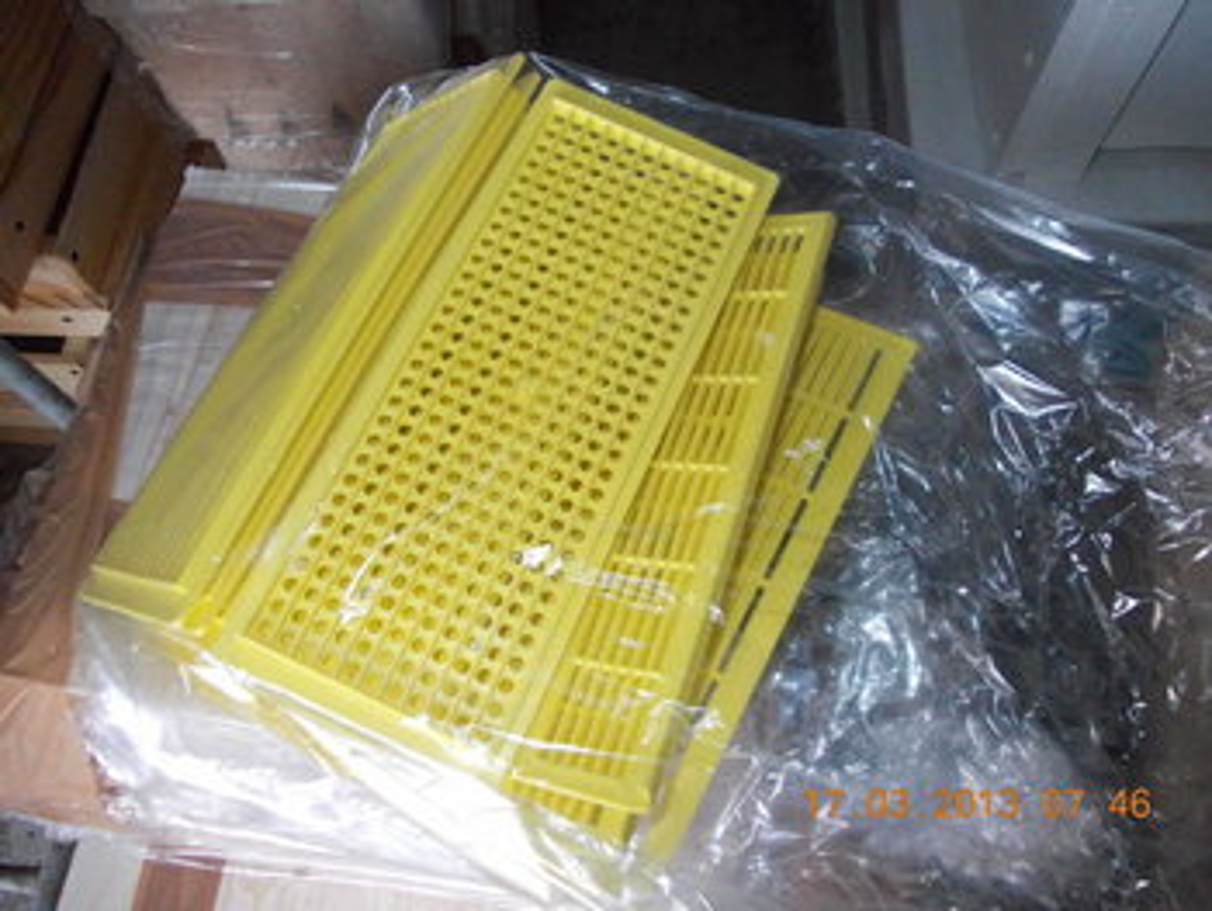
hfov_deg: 63.4
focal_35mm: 28
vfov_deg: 49.8
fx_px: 981
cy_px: 456
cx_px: 606
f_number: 2.7
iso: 200
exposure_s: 1/25
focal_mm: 4
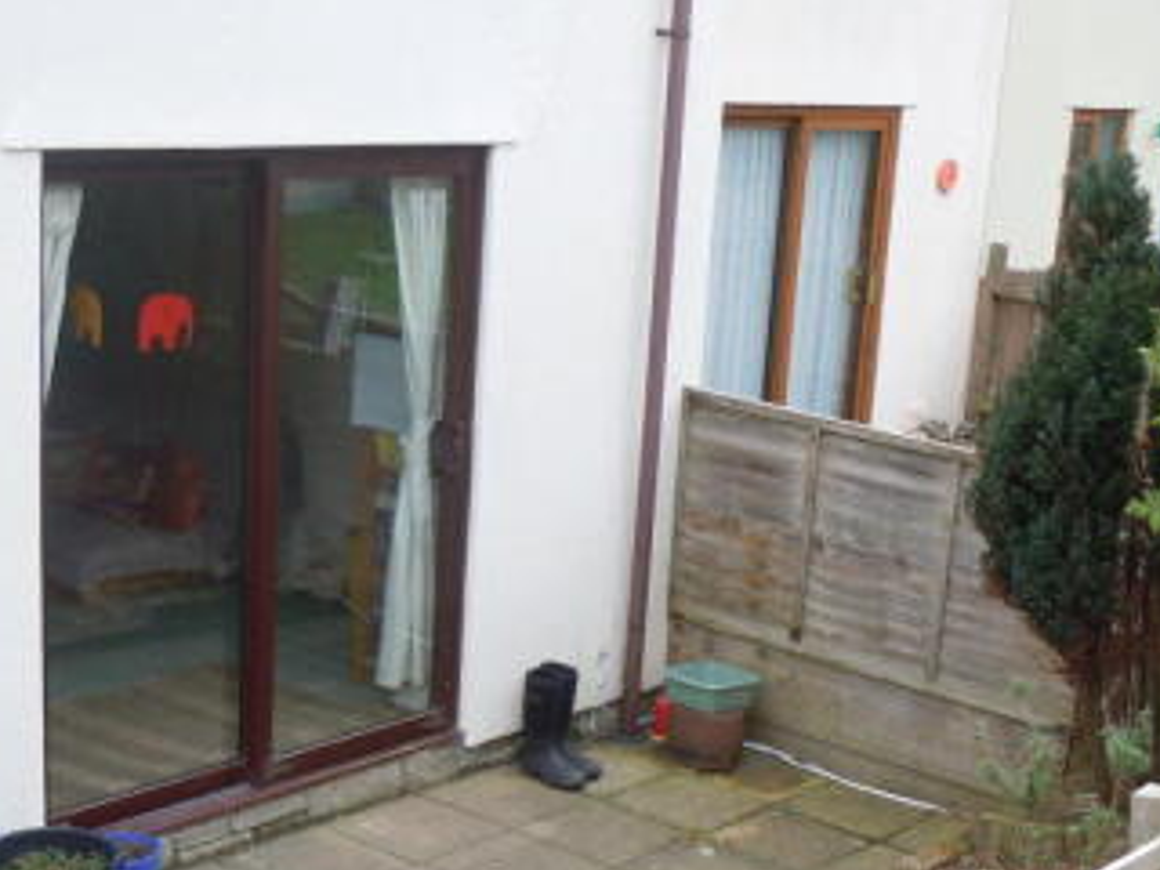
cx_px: 756
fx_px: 2078
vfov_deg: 23.3
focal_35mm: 62
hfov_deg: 31.0
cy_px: 691
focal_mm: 6.2
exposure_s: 1/125
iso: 100
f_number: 3.6
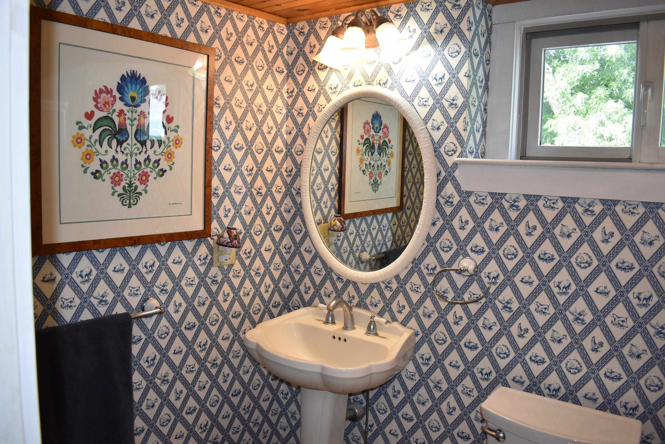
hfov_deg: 67.3
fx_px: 499
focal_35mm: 27
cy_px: 222
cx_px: 332
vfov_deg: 48.0
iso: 800
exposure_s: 1/200
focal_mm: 18
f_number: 4
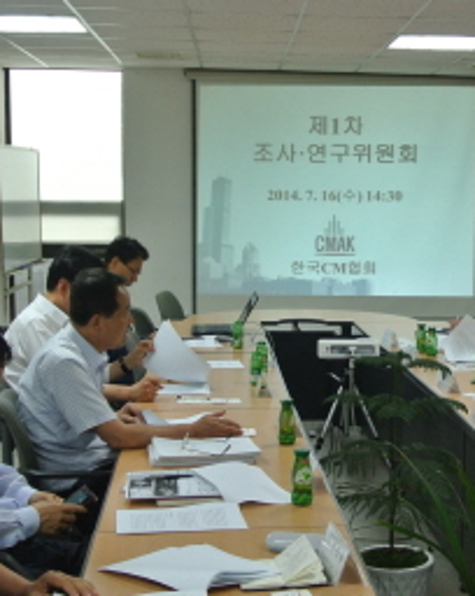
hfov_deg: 23.2
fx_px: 1145
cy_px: 384
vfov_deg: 29.0
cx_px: 368
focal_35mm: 65
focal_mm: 12.7
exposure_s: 1/100
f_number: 3.8
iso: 400
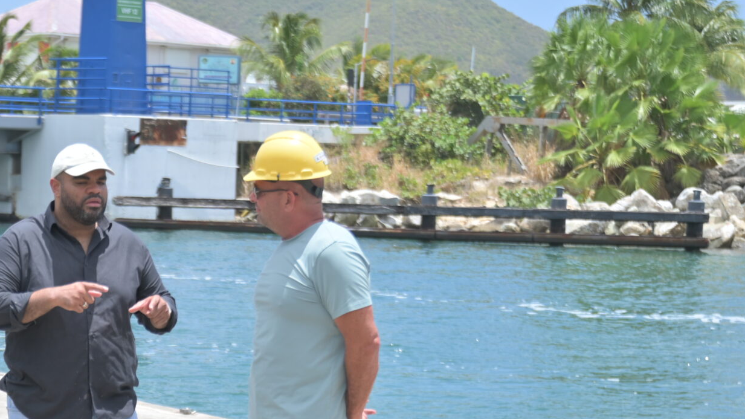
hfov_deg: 21.1
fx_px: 1975
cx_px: 132
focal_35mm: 100
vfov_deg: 11.9
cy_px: 490
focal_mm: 46
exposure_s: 1/1600
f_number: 2.8
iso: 100
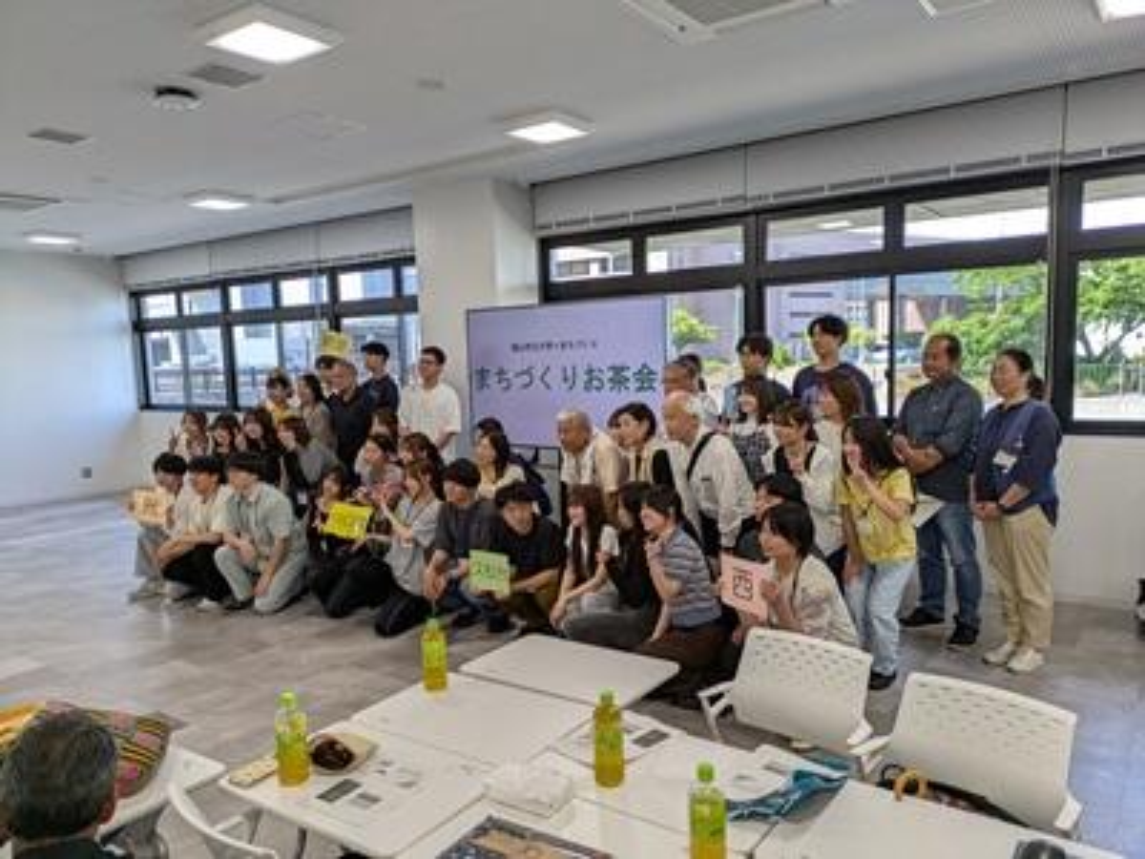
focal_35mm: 25
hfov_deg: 69.4
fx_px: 827
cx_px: 572
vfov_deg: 54.9
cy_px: 430
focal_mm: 5.43
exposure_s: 1/176
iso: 42
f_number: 1.89
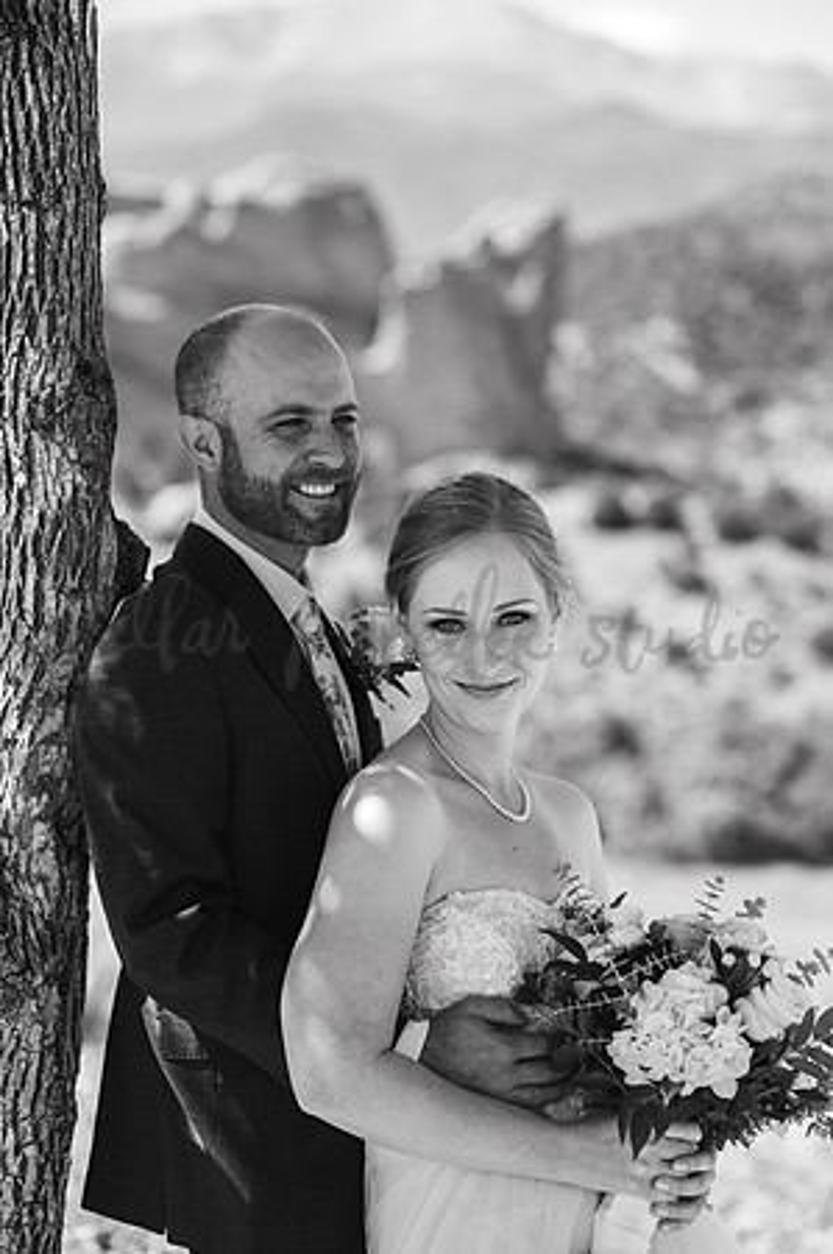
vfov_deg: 23.9
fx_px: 2957
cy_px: 627
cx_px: 416
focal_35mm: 85
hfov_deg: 16.0
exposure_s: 1/320
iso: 100
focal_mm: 85
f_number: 2.8
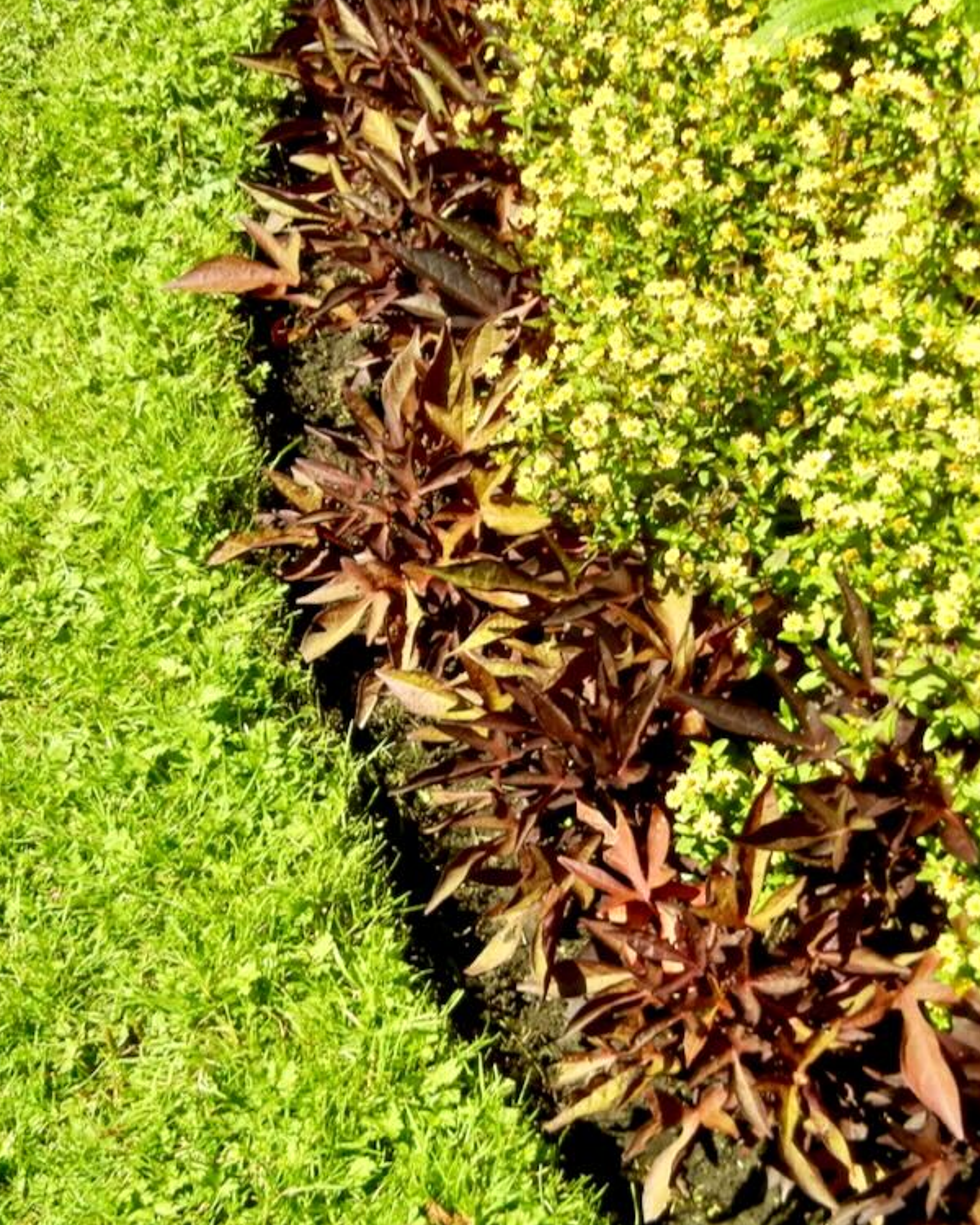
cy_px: 601
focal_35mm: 40
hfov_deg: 36.5
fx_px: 1450
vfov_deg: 45.8
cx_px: 732
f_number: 3.5
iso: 160
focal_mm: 5.4
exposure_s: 1/775
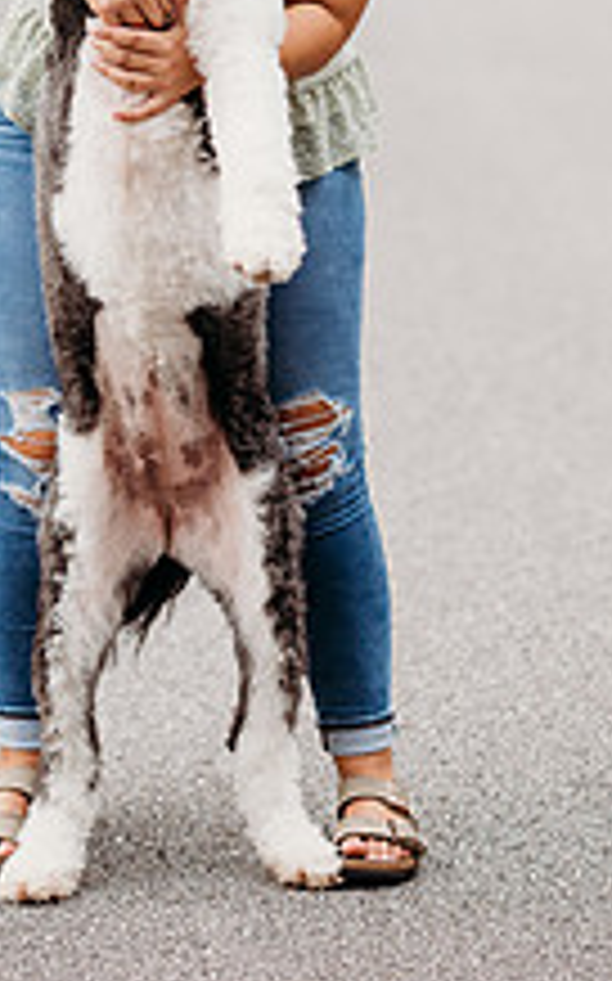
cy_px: 148
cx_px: 202
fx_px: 4783
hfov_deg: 7.3
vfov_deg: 11.7
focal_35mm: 179
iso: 400
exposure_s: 1/250
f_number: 2.2
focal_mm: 85
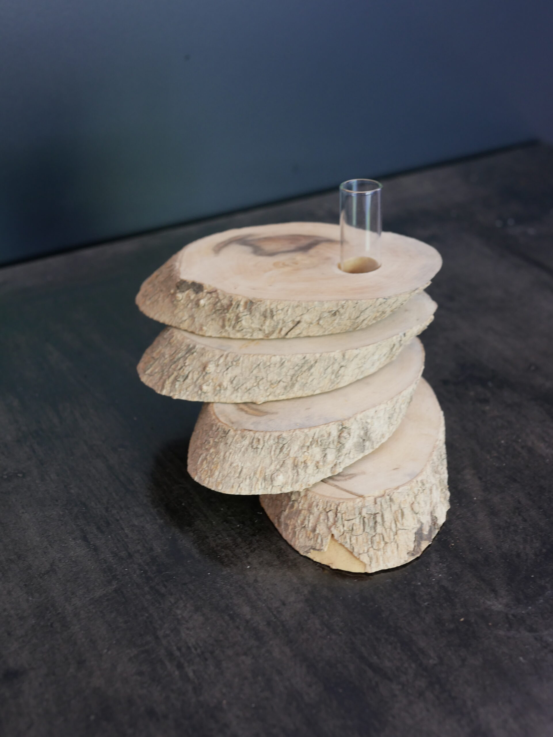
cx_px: 276
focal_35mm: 50
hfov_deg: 29.1
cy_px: 368
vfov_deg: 38.2
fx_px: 1064
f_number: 5.1
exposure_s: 1/6
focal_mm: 25
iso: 400
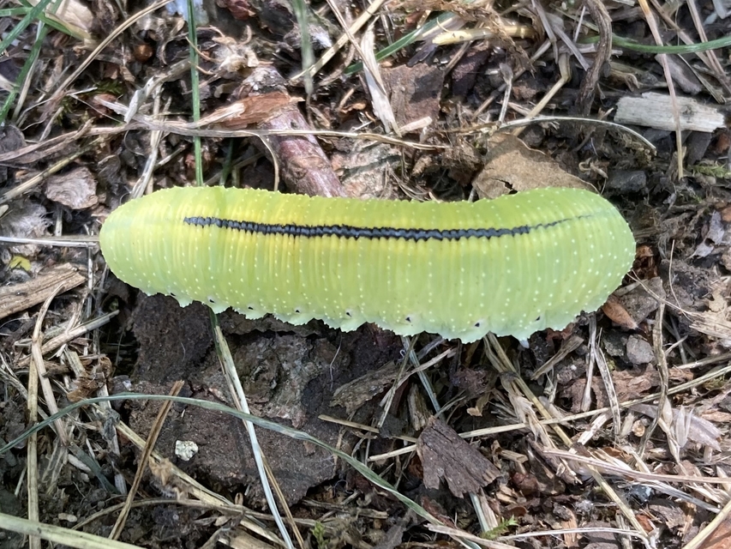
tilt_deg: -76.1
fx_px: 591
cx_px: 366
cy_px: 274
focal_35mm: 28
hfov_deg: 63.4
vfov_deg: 49.8
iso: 64
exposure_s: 1/121
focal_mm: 3.99
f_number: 1.8
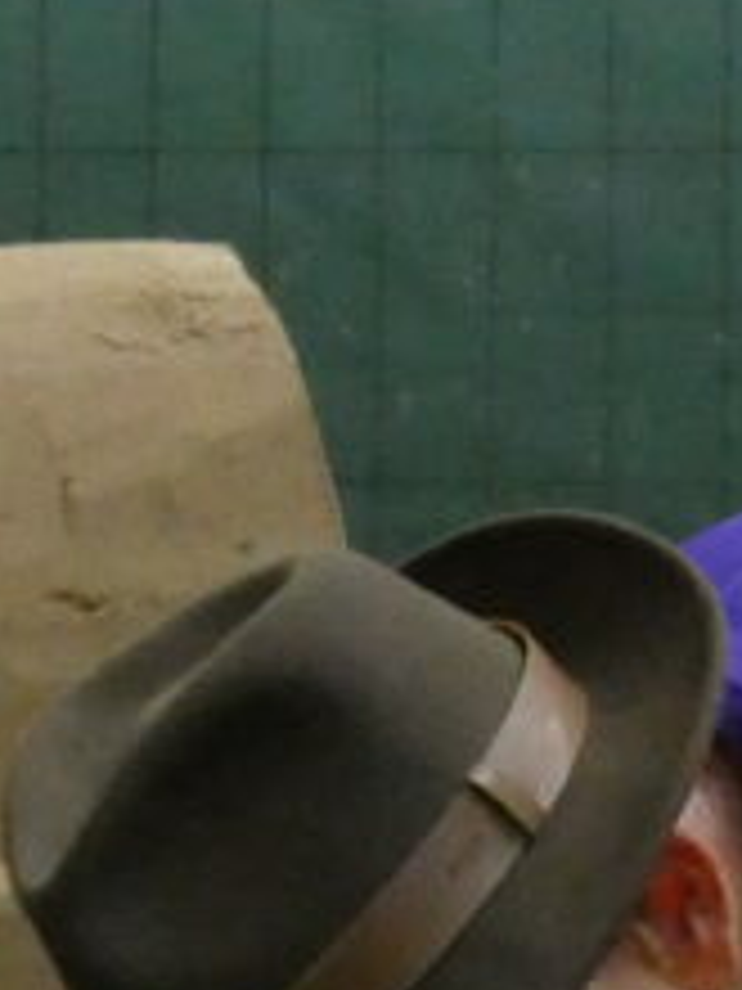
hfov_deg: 4.5
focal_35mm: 326
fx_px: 9317
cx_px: 1578
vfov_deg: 6.1
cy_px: 369
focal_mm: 12.5
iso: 1600
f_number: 4.9
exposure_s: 1/60
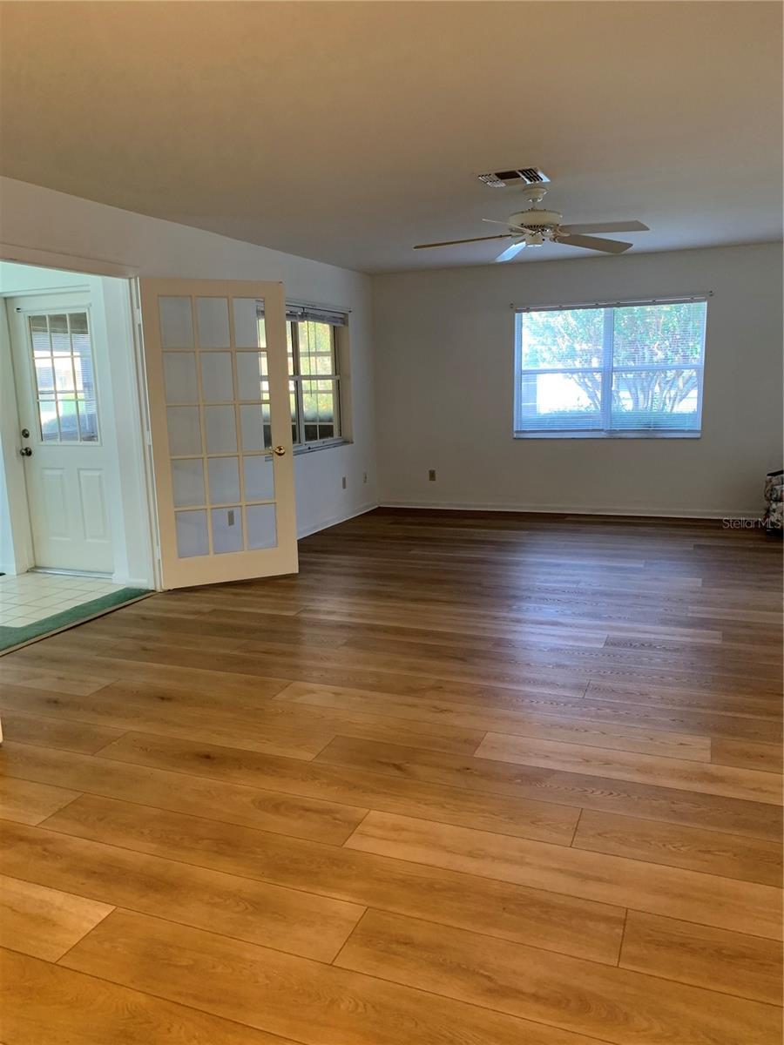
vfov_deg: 67.3
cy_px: 522
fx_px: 785
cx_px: 392
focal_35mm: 26
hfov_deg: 53.1
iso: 200
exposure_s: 1/60
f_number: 1.8
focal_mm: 4.25
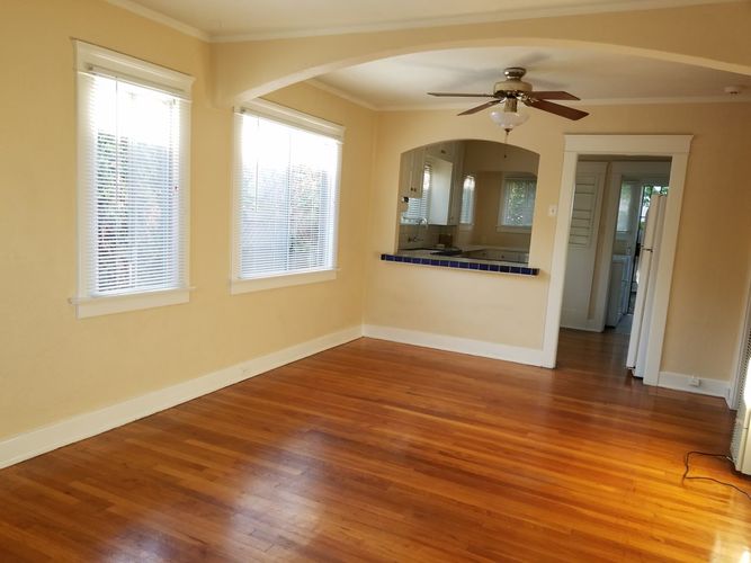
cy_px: 282
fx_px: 564
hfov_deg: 67.3
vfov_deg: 53.0
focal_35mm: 26
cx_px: 376
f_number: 1.7
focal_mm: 4.2
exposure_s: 1/60
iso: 80
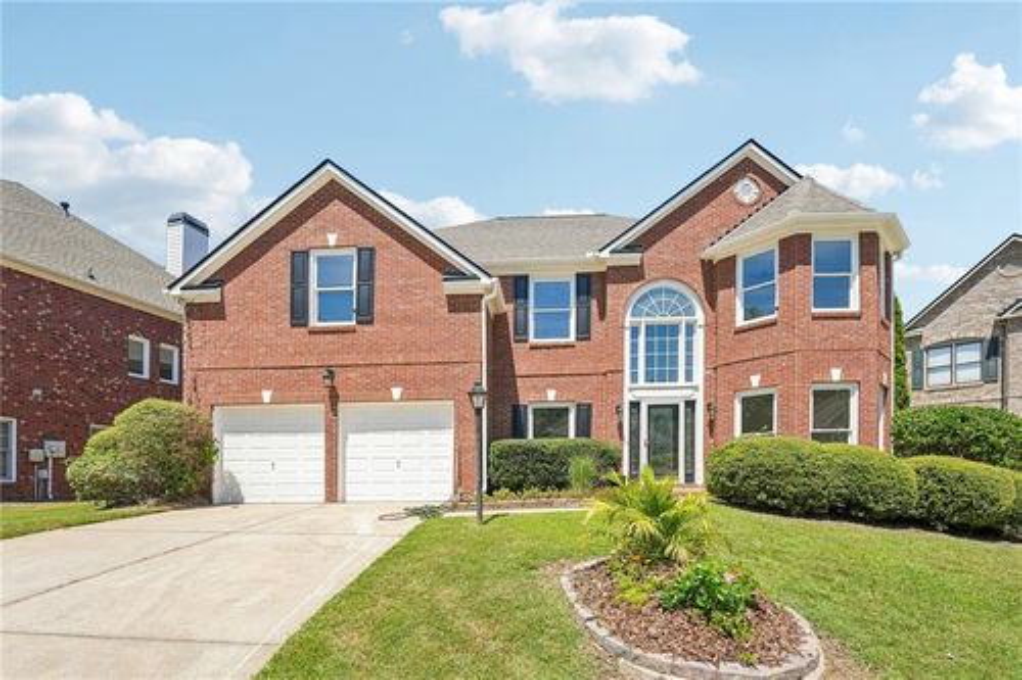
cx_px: 511
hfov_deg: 104.3
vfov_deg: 81.2
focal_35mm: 14
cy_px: 340
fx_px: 397
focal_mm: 14
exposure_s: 1/200
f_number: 8
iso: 100
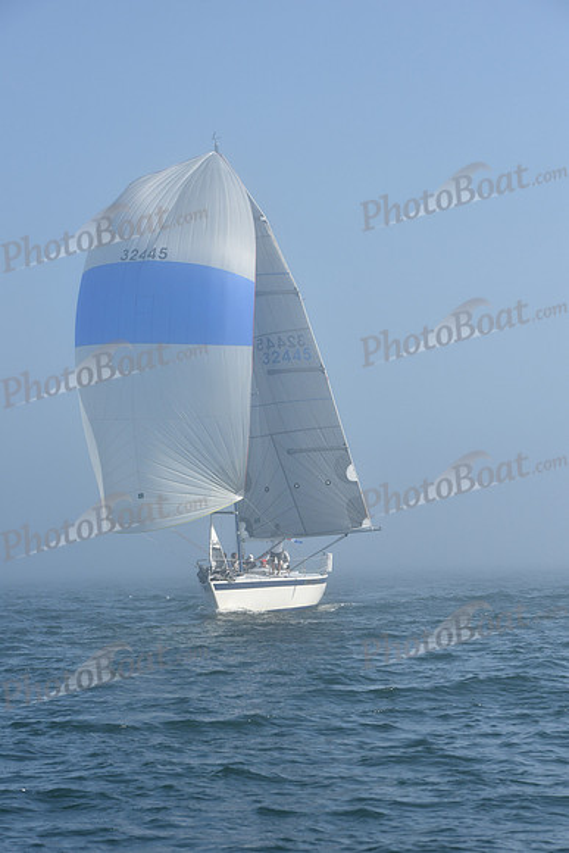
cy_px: 426
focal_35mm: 100
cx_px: 284
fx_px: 2369
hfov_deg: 13.7
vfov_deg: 20.4
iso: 320
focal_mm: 100
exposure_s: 1/1250
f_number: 8
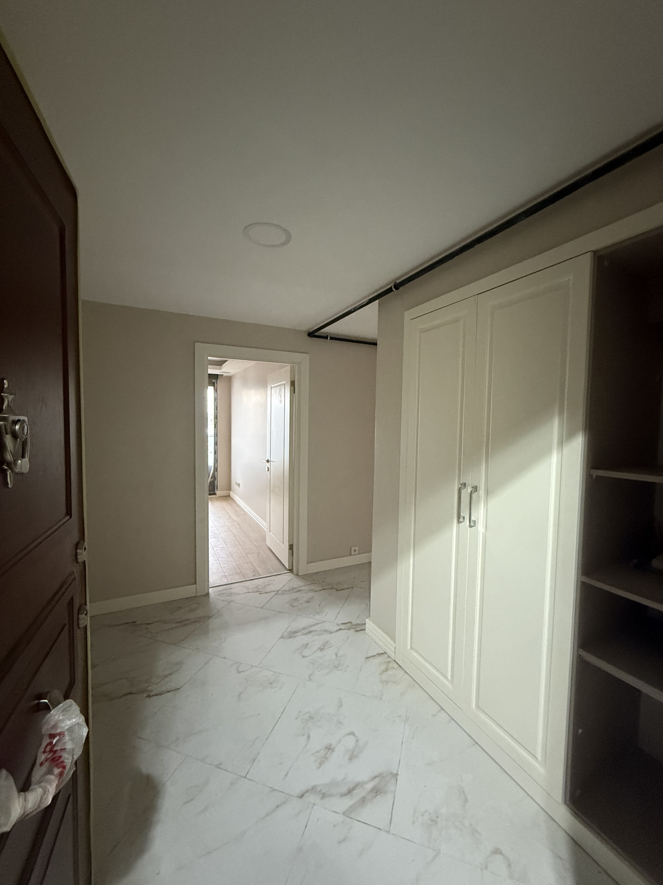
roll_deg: -1.1
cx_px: 332
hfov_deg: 85.7
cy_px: 442
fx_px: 358
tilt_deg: -2.1
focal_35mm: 14
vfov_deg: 102.1
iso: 640
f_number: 2.2
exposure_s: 1/50
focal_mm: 2.22
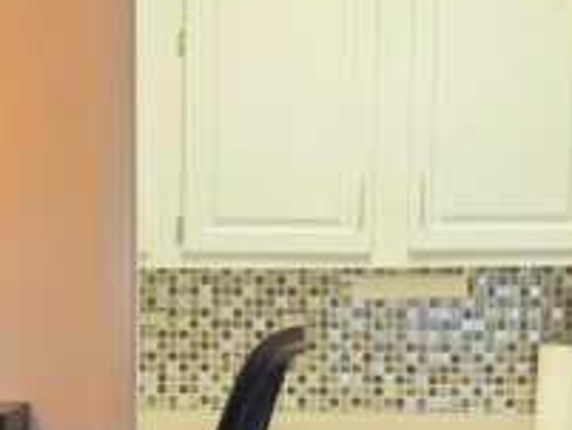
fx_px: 1934
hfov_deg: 16.8
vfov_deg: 12.3
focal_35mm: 117
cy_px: 558
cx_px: 202
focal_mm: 6.5
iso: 200
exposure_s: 1/120
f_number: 1.4
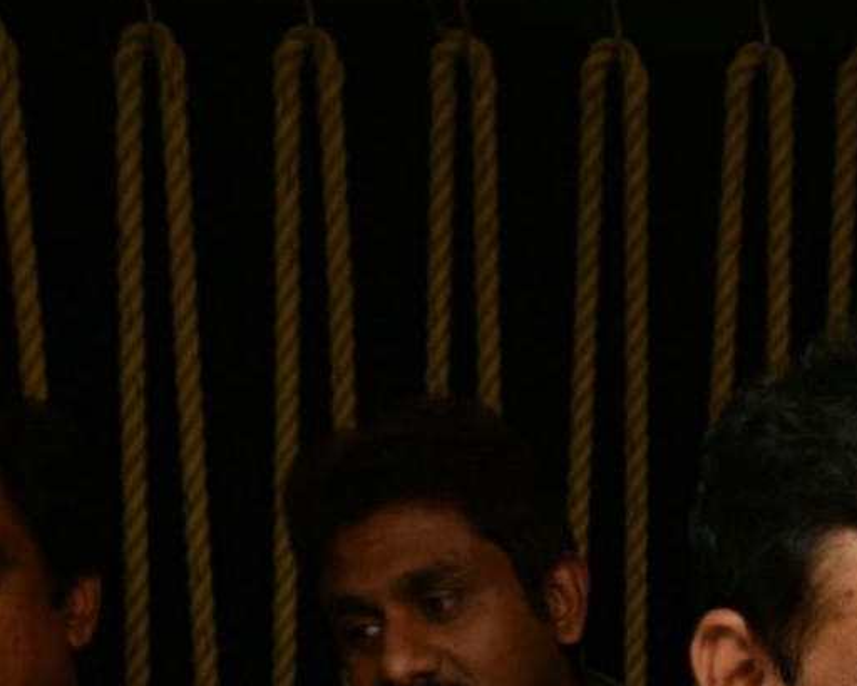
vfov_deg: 10.9
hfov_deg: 13.8
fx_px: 3349
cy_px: 1245
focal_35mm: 132
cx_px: 1213
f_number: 5.6
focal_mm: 32
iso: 800
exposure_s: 1/125
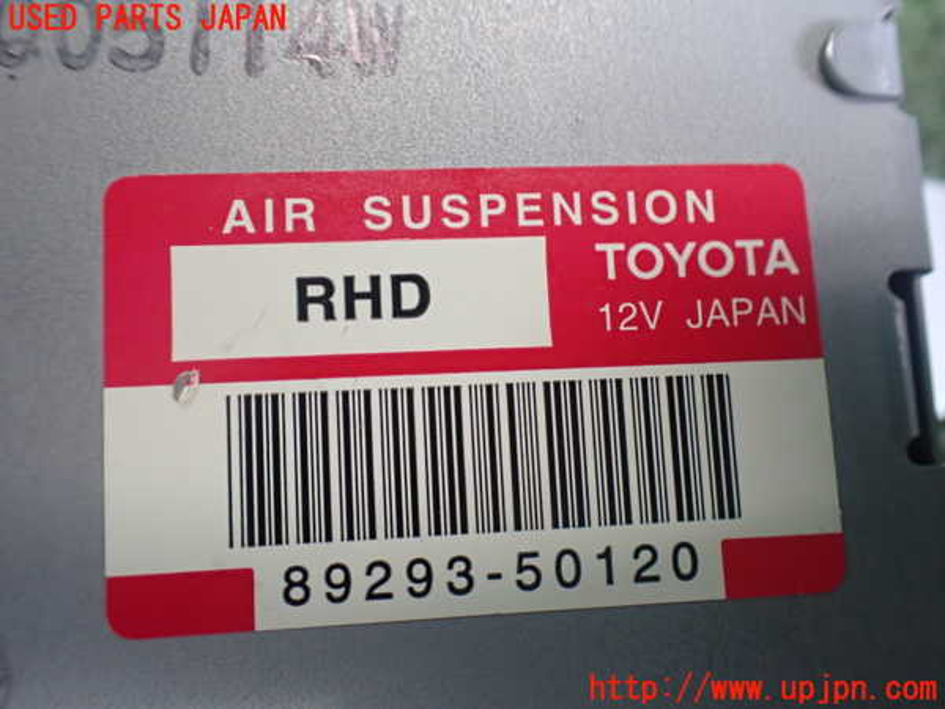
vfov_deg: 46.8
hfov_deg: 60.0
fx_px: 819
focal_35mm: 30
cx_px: 472
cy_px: 354
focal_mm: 5.4
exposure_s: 1/125
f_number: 2.3
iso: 500
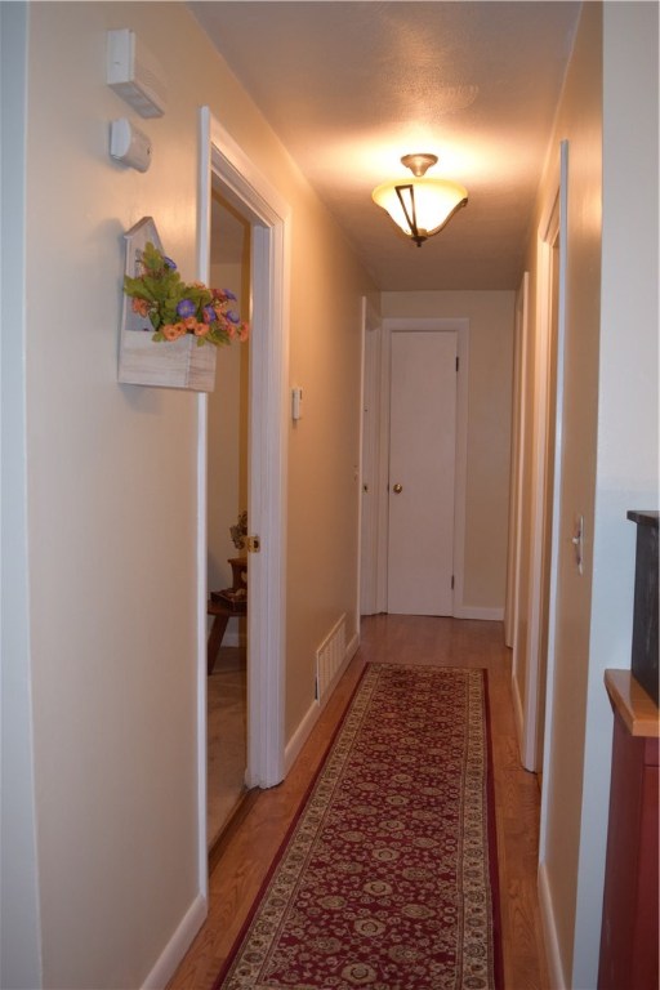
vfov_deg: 61.9
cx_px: 330
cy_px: 495
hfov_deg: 43.6
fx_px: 825
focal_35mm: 30
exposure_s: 1/100
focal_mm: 20
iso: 800
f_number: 5
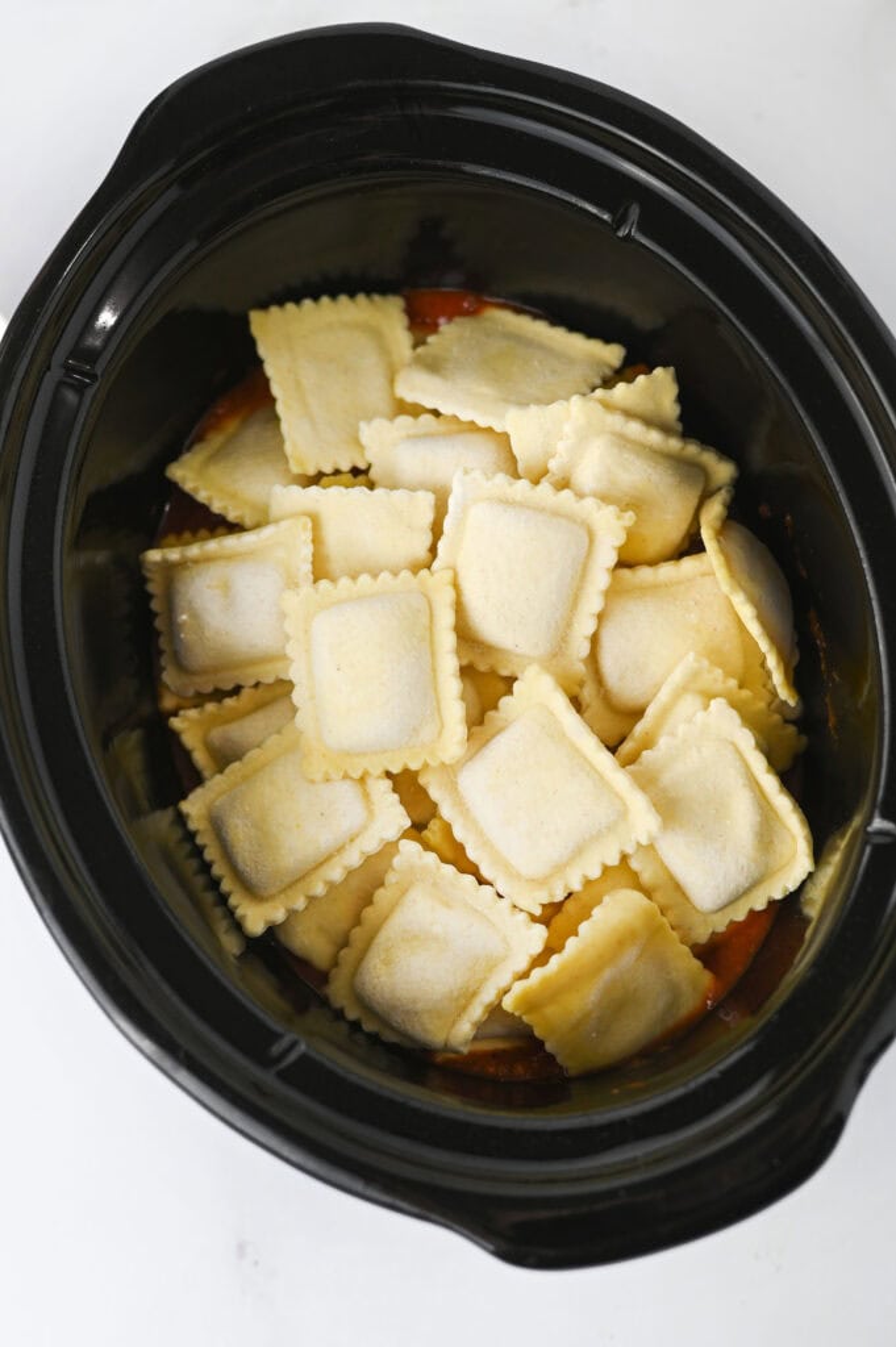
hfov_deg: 26.9
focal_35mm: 50
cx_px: 448
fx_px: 1870
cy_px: 674
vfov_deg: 39.6
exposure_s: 1/100
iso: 280
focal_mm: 50
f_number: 4
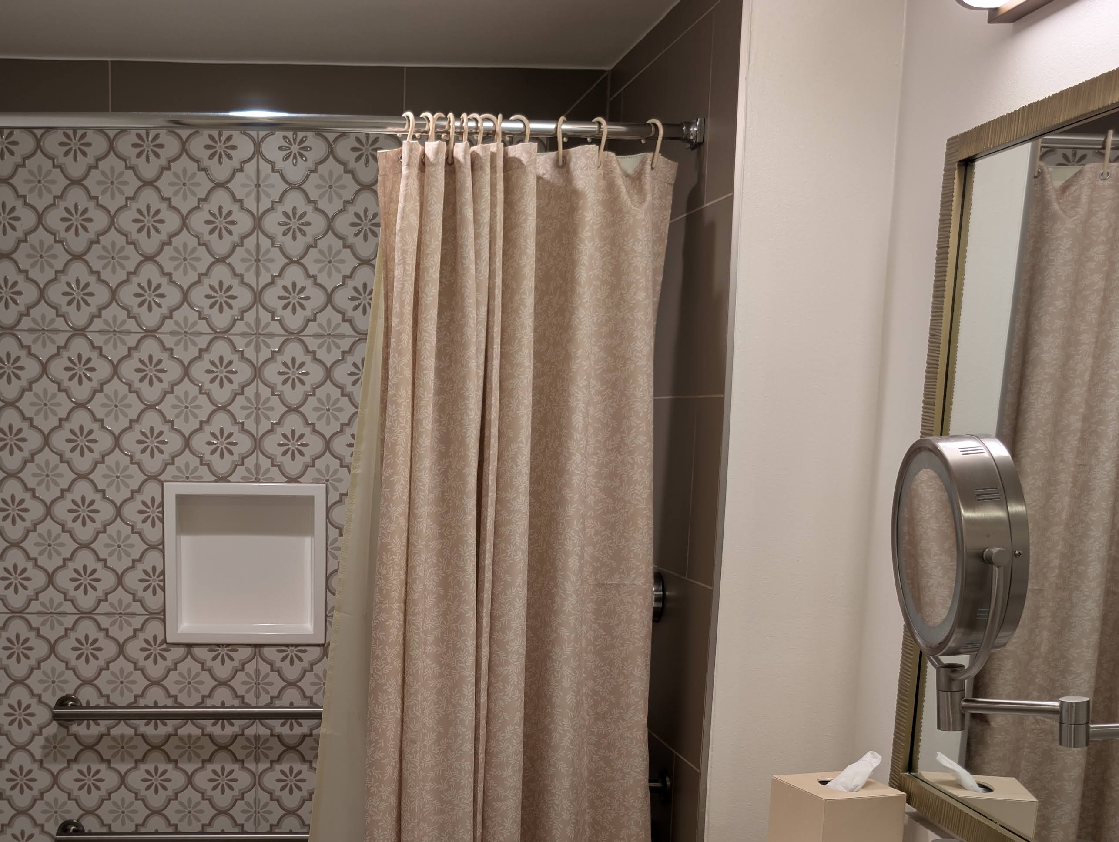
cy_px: 682
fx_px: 1392
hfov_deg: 42.8
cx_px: 324
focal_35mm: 43
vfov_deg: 32.7
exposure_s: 1/24
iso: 29
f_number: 1.68
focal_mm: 6.9
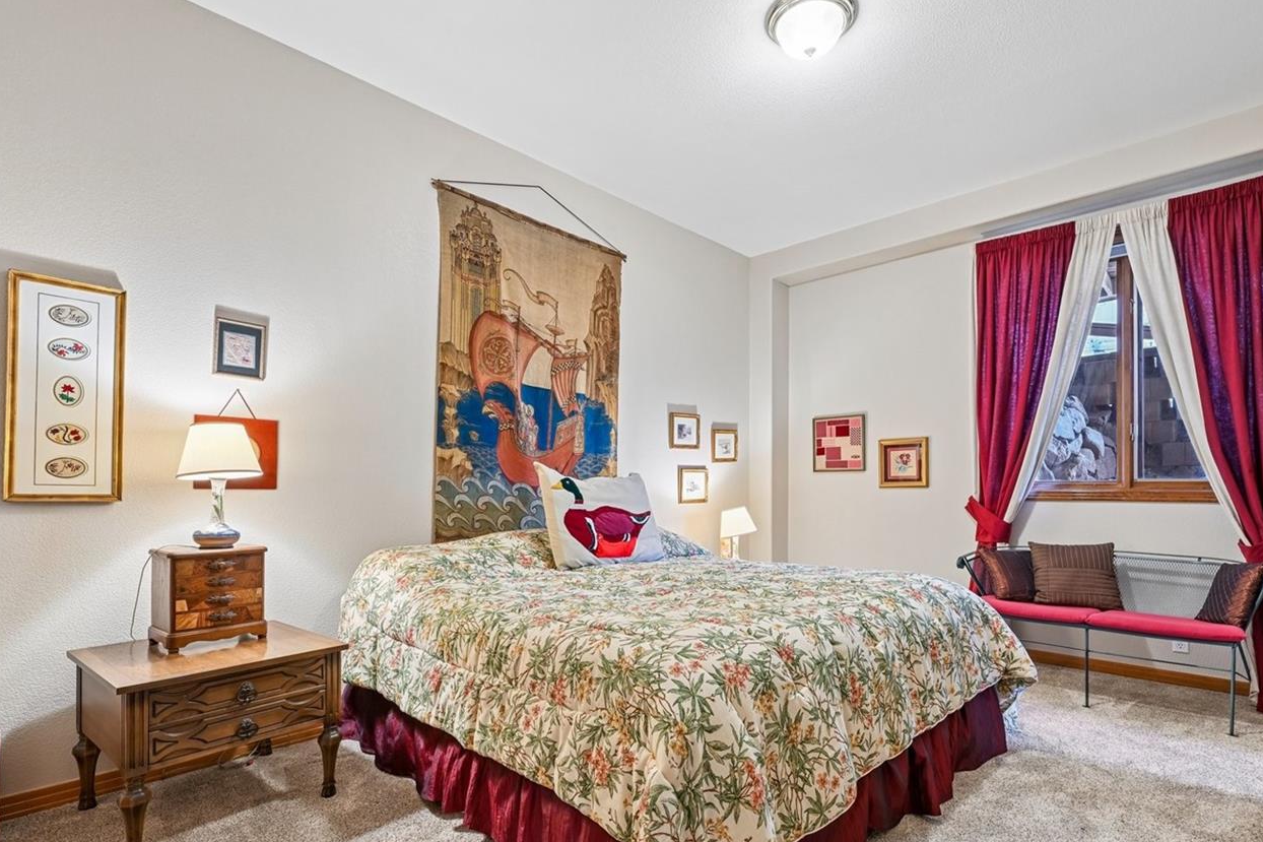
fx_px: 631
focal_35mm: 18
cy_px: 473
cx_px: 656
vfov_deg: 67.1
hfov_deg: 90.0
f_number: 10
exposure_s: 1/4
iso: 400
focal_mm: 14
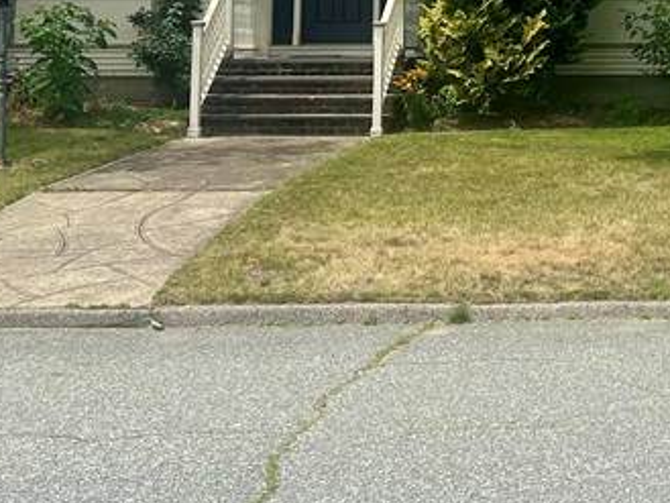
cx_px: 719
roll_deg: -0.3
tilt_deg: +4.5
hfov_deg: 22.8
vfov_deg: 17.5
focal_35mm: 81
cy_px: -69
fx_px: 1568
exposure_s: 1/5587
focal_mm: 5.7
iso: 50
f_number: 1.5
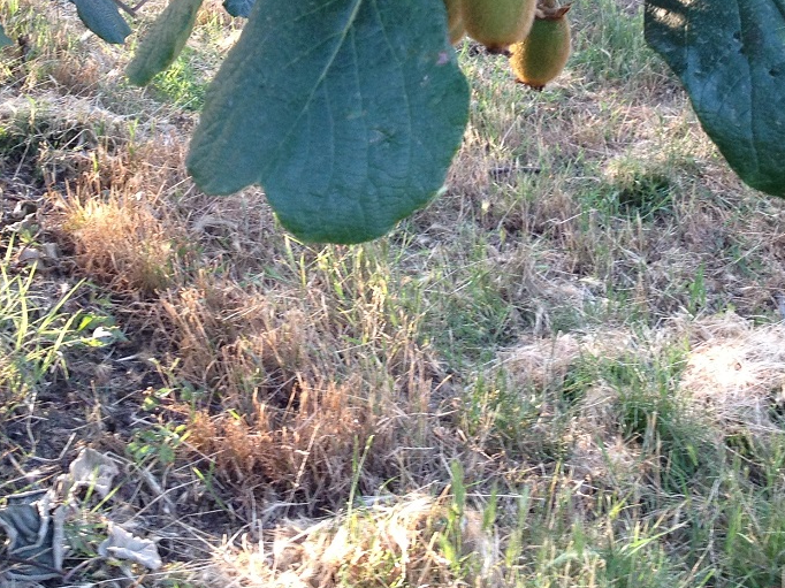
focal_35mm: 77
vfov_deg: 18.5
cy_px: -21
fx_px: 1746
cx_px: 478
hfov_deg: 25.3
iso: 80
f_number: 2.4
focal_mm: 4.28
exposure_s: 1/120
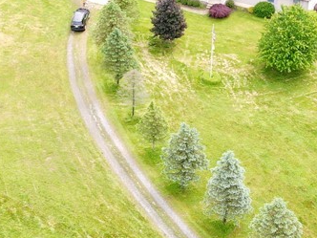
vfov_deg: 19.4
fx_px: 678
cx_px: 158
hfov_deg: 26.3
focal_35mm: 74
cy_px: 2
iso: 100
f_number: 2.8
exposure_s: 1/100
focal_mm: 4.5
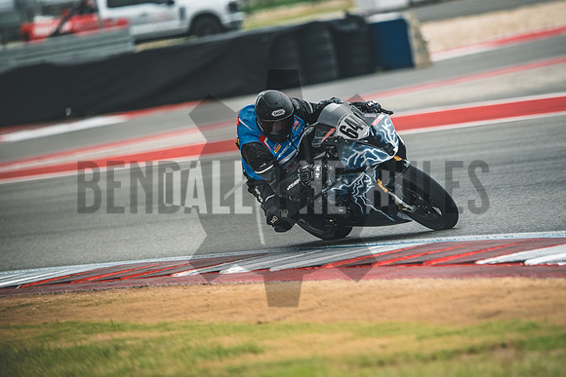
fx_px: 4718
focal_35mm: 300
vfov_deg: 4.6
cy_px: 188
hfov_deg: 6.9
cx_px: 283
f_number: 2
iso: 1250
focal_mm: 200
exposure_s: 1/3200
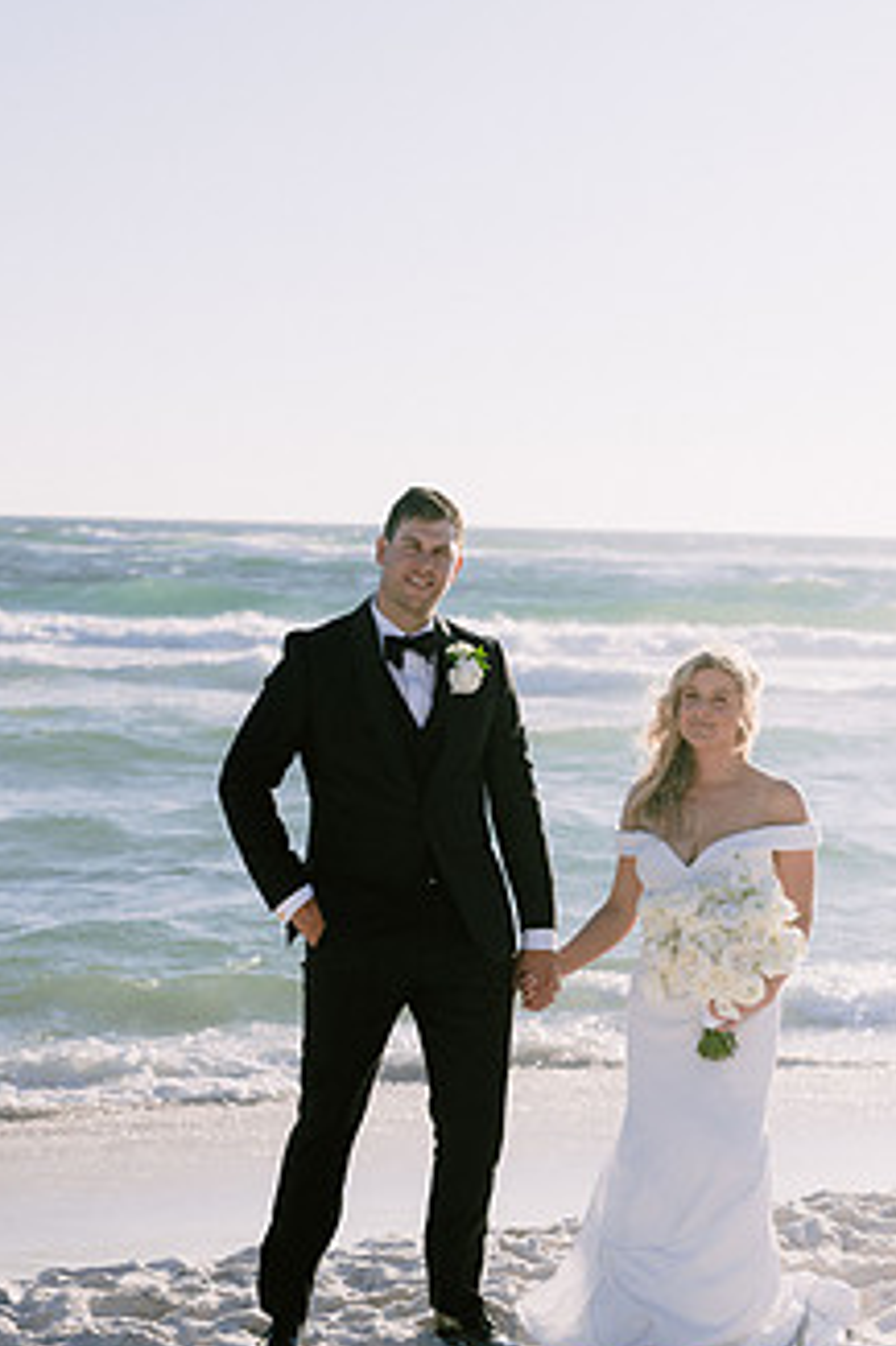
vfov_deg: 29.2
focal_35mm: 69
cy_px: 747
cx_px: 541
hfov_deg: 19.7
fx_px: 2579
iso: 200
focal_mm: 50
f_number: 3.5
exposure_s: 1/4000
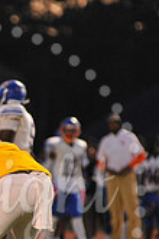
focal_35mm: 703
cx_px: -29
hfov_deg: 2.0
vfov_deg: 2.9
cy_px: 194
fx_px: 4657
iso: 1600
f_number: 4
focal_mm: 200
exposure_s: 1/250
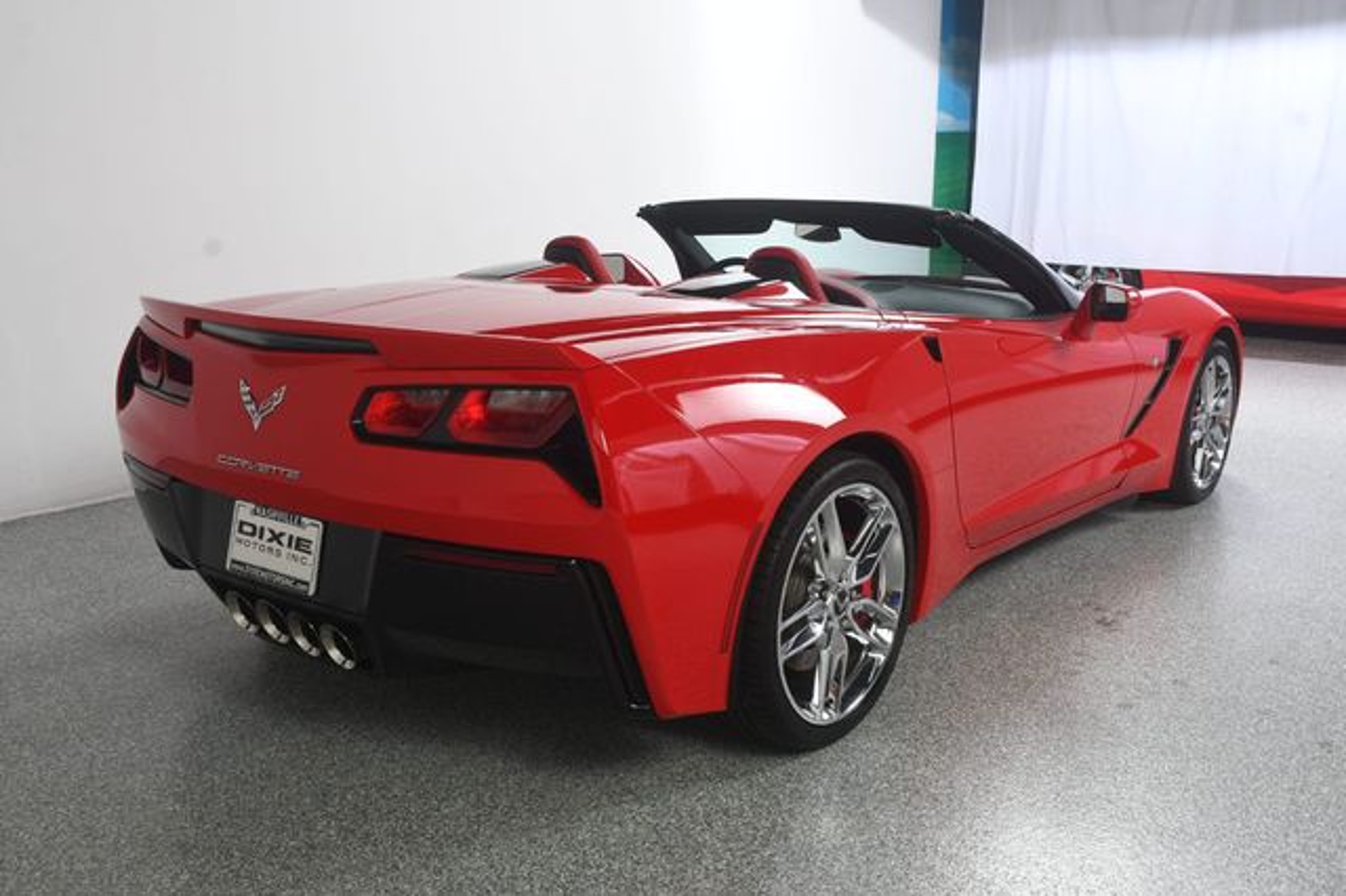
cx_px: 673
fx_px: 1345
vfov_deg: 36.8
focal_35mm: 36
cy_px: 448
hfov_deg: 53.2
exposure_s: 1/160
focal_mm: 24
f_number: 9
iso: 100
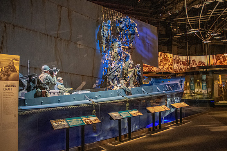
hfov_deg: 71.6
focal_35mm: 25
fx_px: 157
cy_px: 76
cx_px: 114
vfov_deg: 51.4
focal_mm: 16
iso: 5600
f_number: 2.8
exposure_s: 1/100
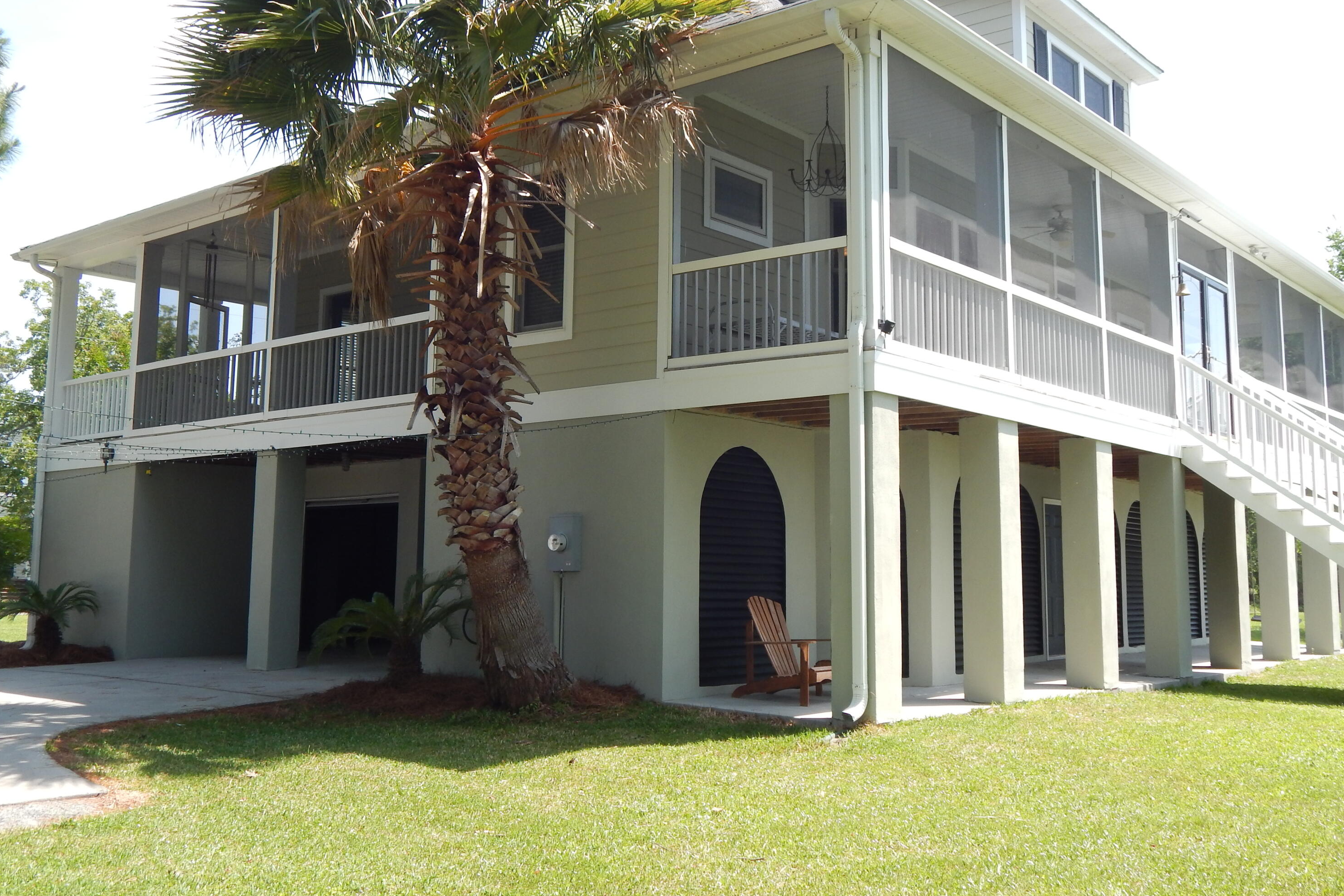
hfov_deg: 51.9
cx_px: 678
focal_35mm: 37
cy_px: 401
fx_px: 1381
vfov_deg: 35.9
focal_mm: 6.1
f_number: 3.3
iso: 125
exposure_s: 1/400
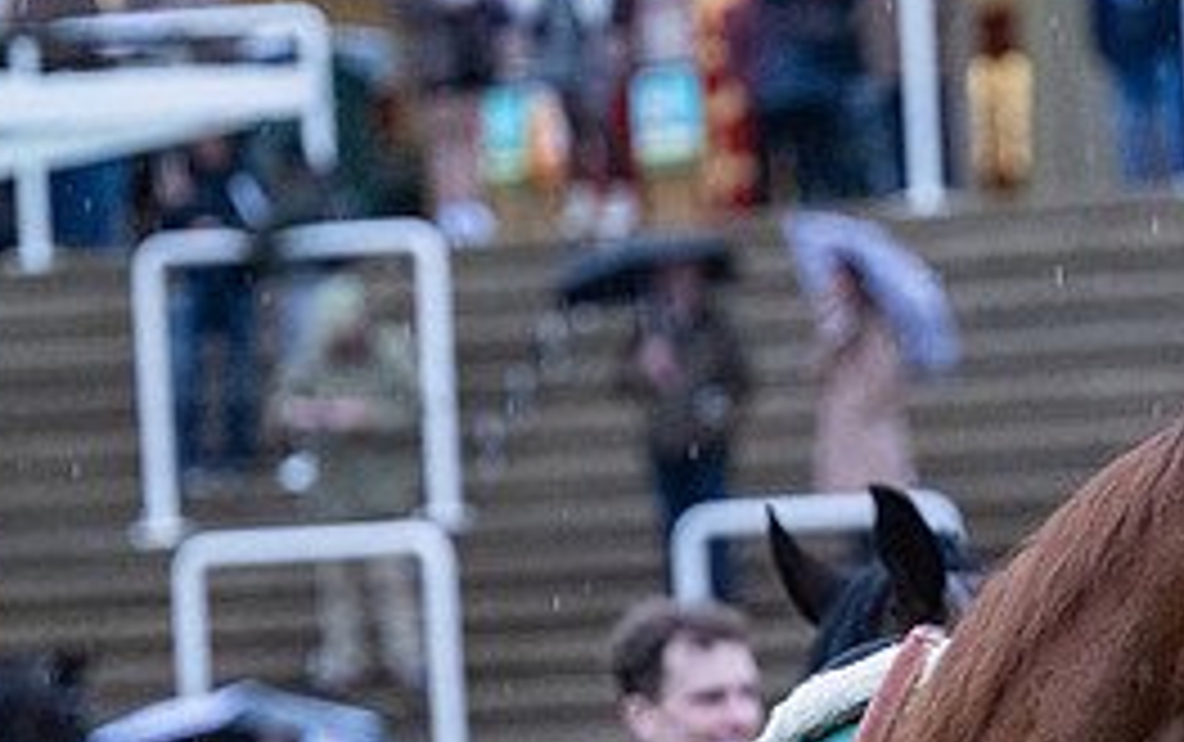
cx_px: 1471
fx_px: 12469
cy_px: 786
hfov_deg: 5.4
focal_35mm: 386
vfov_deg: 3.4
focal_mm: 125
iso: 3200
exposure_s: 1/500
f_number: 4
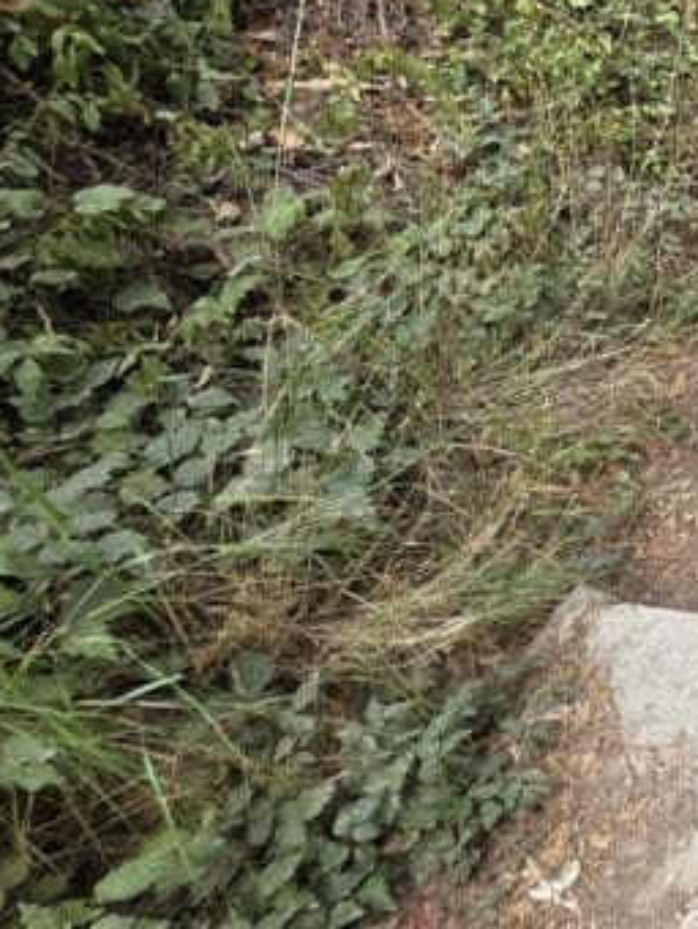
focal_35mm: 39
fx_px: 1048
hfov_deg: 29.1
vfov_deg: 43.8
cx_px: 930
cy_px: 101
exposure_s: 1/315
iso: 40
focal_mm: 2.2
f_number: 1.9
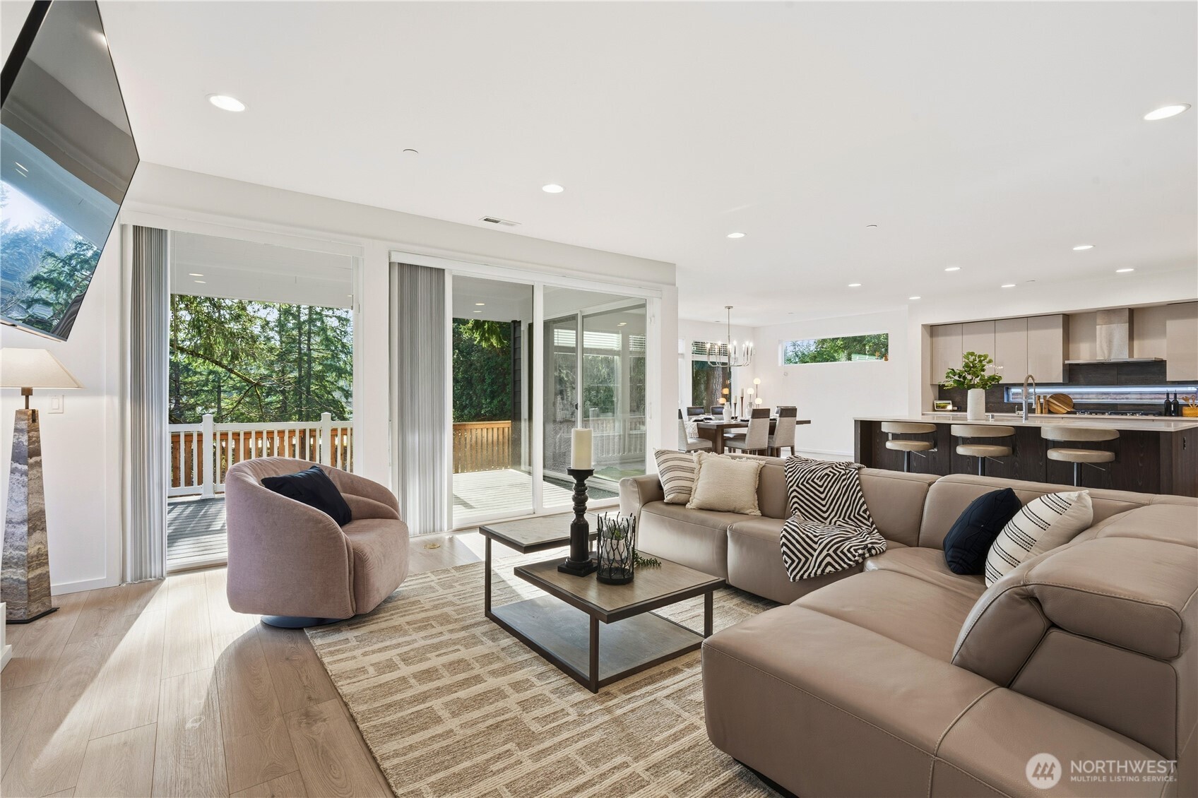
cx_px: 599
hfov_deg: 96.7
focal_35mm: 16
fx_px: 532
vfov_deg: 73.7
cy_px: 399
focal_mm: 16
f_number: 11
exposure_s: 1/30
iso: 100
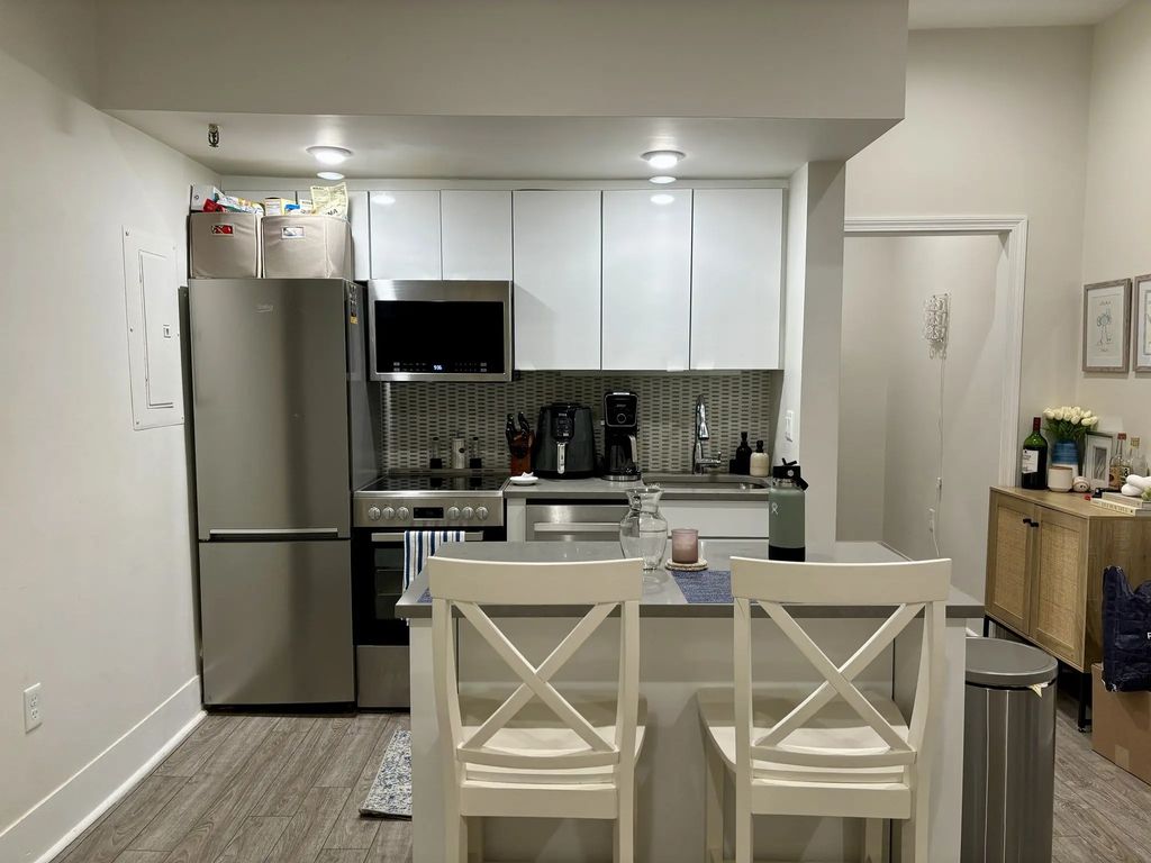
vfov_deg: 53.1
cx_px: 576
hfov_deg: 67.3
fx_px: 865
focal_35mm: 26
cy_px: 432
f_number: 1.6
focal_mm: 5.96
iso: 100
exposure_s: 1/60
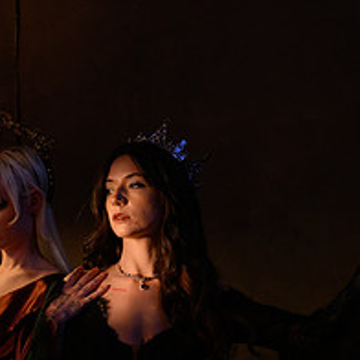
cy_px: 411
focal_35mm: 150
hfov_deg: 11.4
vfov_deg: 11.5
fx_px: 1765
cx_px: -96
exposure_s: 1/125
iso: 500
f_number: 4
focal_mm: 50
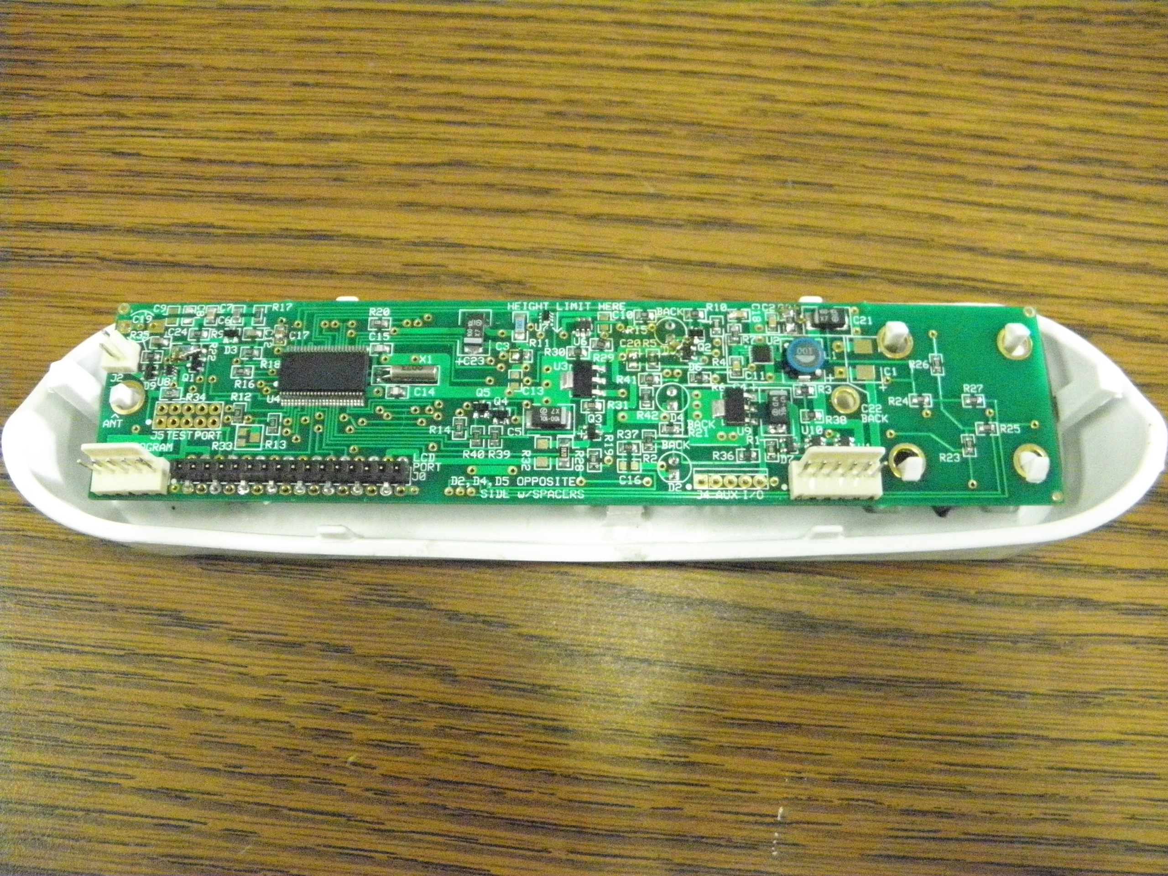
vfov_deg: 48.2
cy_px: 438
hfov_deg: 61.7
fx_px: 979
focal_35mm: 29
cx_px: 584
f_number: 3.5
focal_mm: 5.2
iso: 1600
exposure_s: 1/30
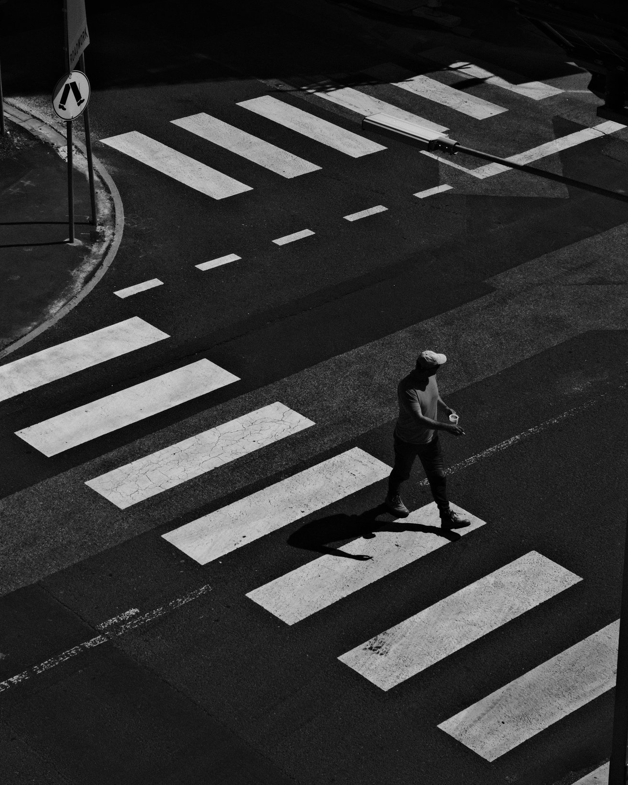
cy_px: 375
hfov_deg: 18.9
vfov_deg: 23.6
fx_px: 1882
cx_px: 315
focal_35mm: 81
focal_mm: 47.5
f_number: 16
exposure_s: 1/1000
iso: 640
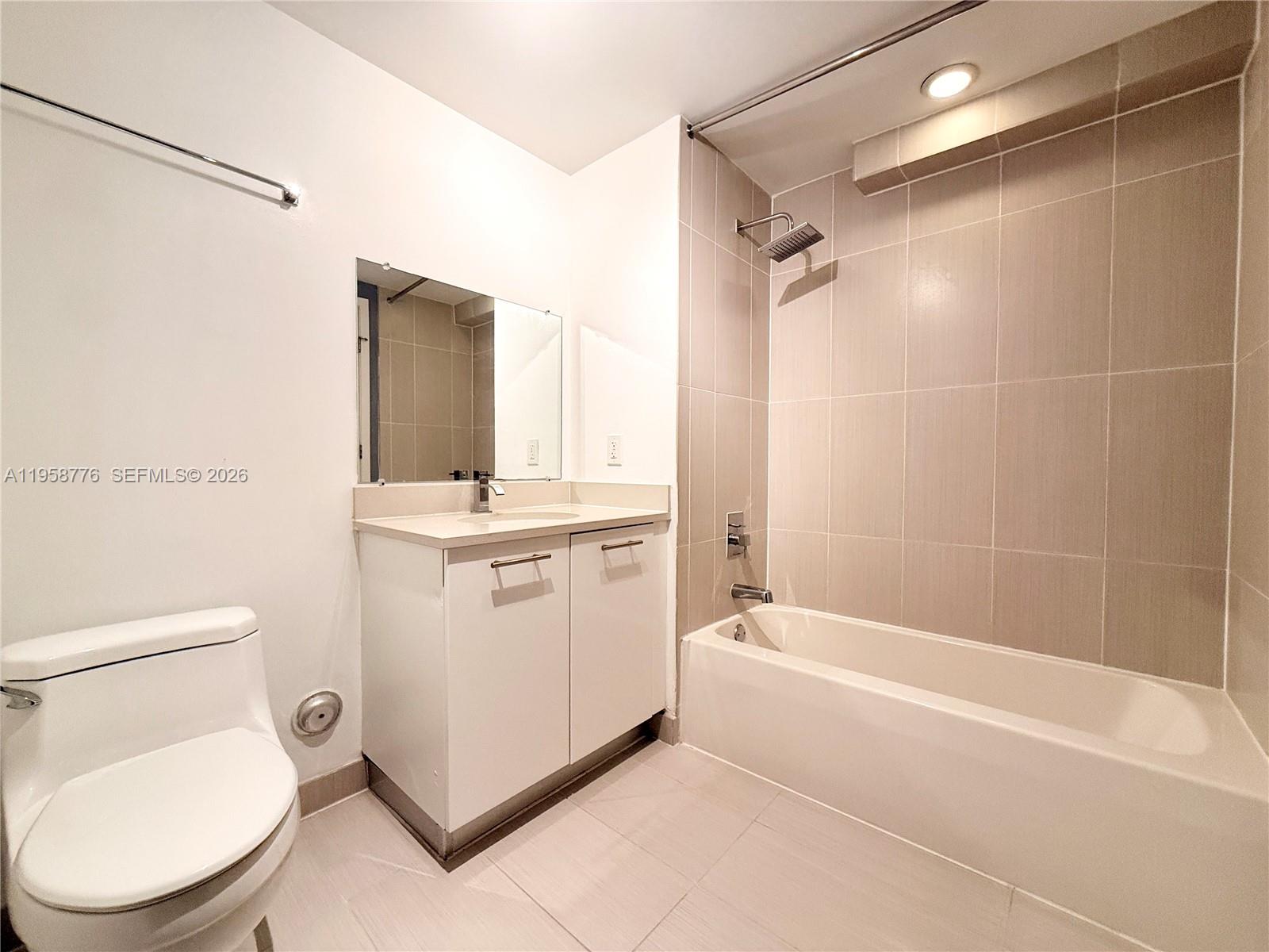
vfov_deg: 85.7
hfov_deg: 102.1
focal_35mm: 14
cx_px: 634
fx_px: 513
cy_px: 476
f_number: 2.2
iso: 200
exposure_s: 1/120
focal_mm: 2.22
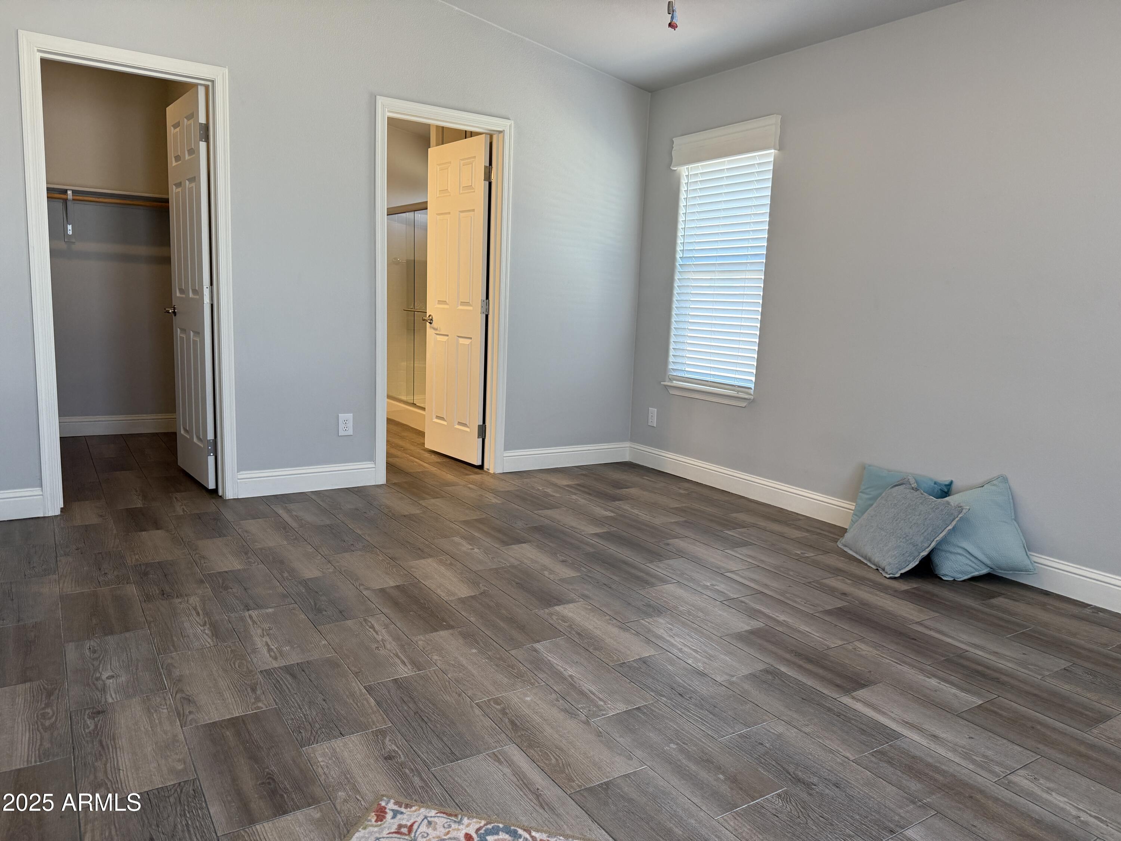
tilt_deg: -8.0
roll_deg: -2.2
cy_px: 420
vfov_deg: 56.8
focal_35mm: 24
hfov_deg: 71.6
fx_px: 777
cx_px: 560
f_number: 1.78
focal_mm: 6.76
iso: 200
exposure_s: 1/128
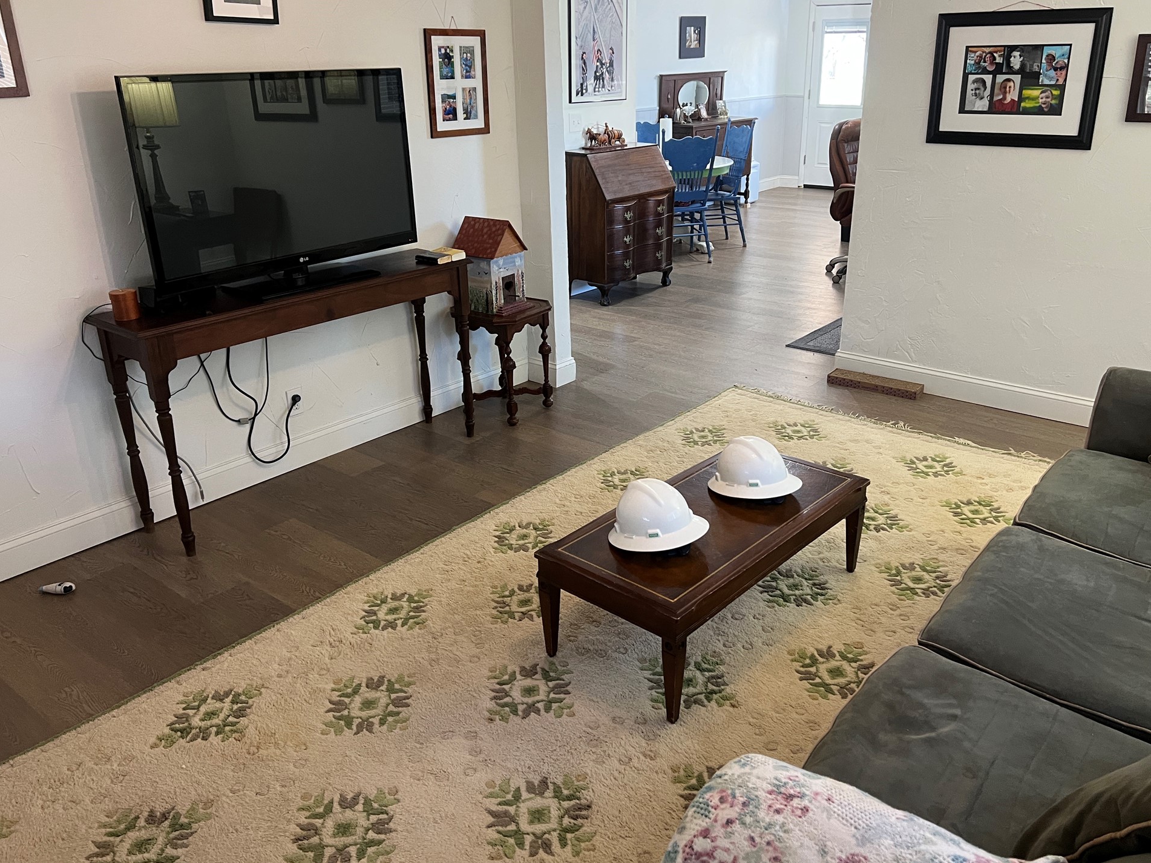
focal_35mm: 28
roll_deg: -0.1
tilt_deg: -21.1
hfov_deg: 63.4
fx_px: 931
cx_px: 599
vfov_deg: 49.7
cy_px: 406
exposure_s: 1/60
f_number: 1.5
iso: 200
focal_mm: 5.7
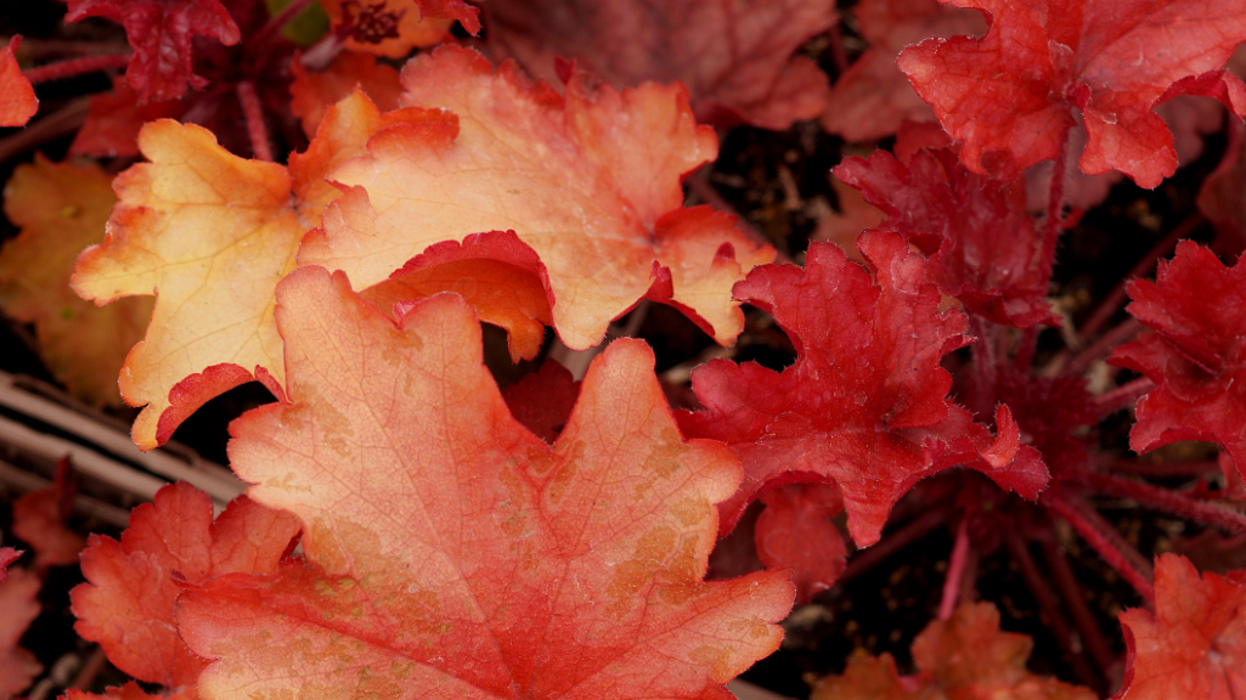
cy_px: 448
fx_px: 6078
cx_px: 698
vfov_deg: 6.6
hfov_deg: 11.7
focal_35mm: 184
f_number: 6.3
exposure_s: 1/160
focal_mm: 100
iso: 200
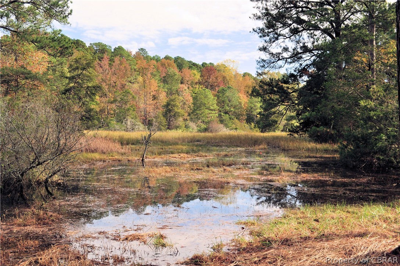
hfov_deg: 46.5
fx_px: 466
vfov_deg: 31.8
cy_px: 133
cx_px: 200
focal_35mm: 42
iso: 250
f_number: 10
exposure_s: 1/250
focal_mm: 28
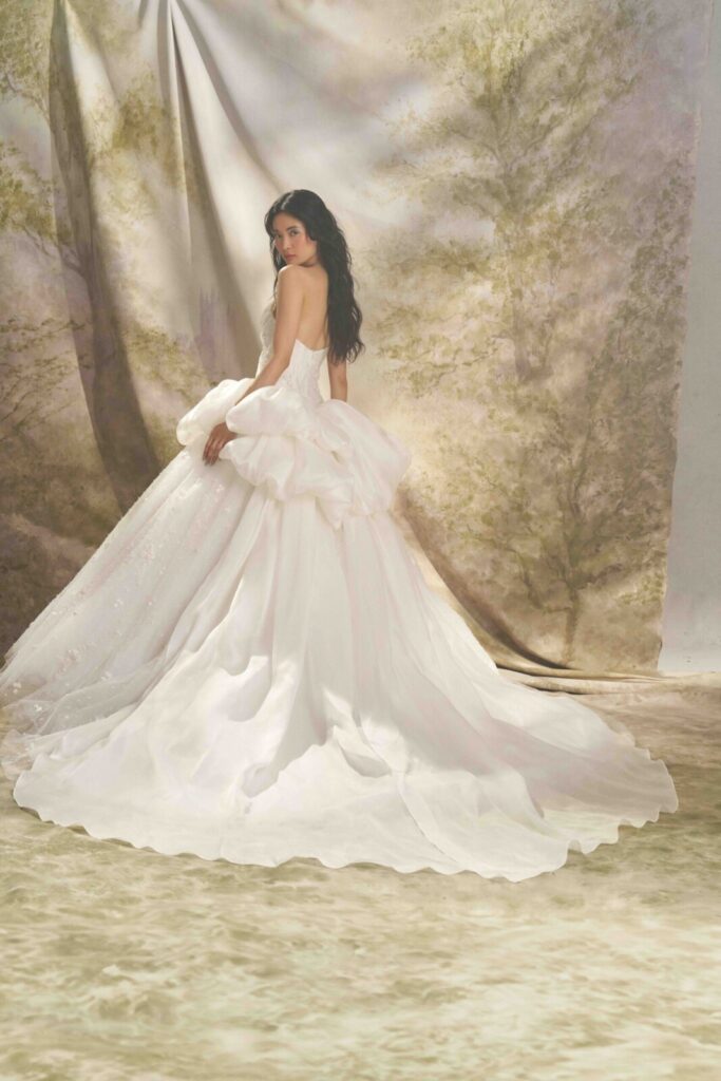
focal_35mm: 47
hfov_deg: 28.7
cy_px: 540
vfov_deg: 41.9
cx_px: 360
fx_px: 1411
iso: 800
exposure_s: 1/160
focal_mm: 47
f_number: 5
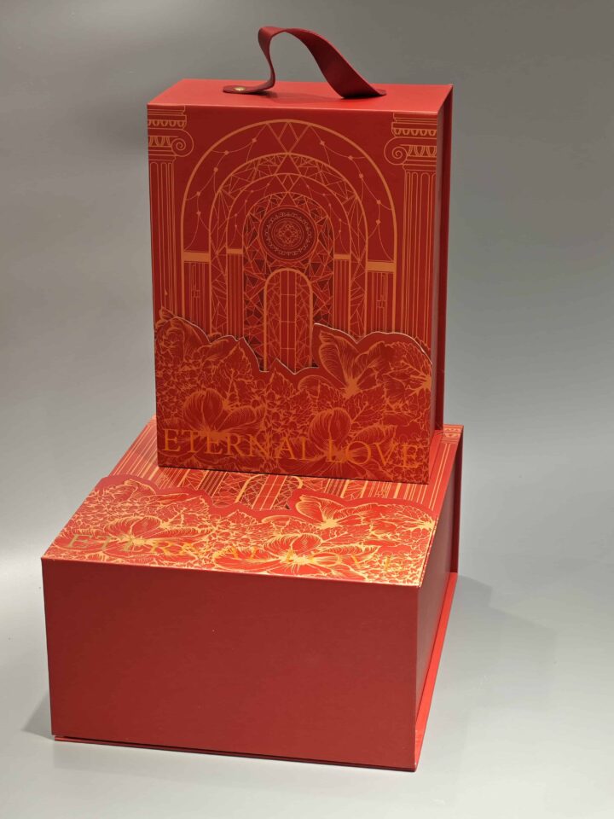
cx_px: 307
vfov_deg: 26.0
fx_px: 1774
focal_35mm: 75
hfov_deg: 19.6
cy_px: 410
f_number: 2
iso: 200
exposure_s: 1/100
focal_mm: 10.1
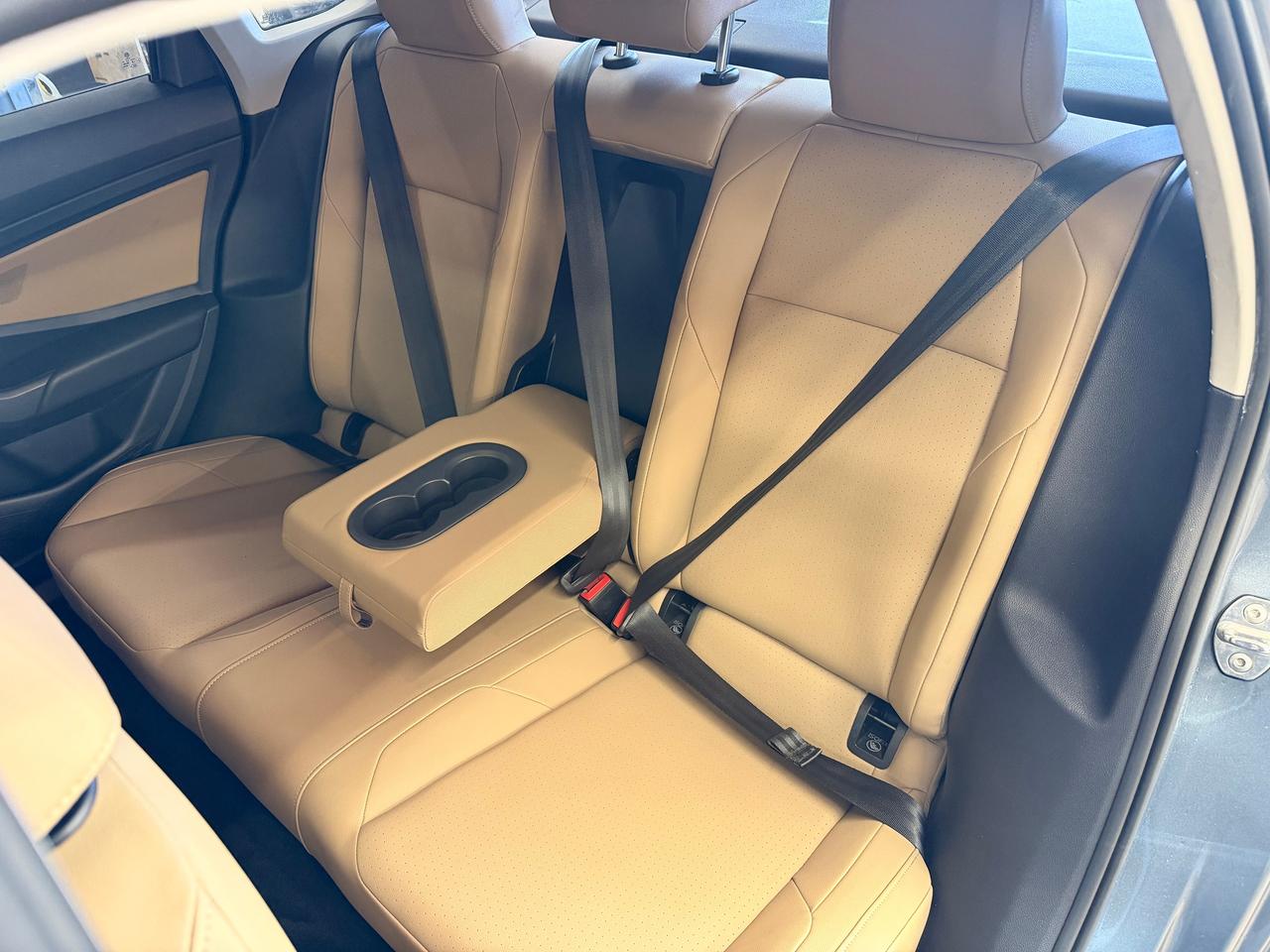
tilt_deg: -37.2
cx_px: 635
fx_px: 881
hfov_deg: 71.6
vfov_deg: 56.8
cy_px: 476
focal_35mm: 24
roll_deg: +4.2
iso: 400
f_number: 1.78
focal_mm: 6.76
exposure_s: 1/60
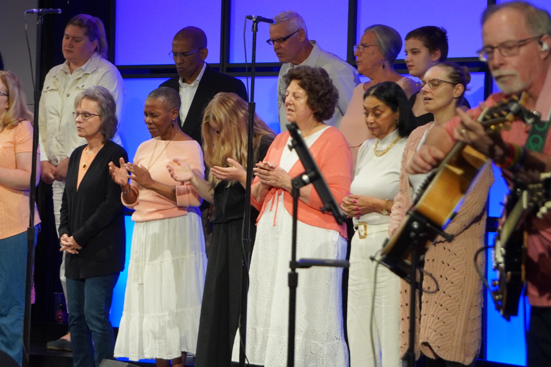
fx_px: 3057
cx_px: 183
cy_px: 139
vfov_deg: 6.9
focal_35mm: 200
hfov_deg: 10.3
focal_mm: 91
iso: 1250
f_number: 5.6
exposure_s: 1/160
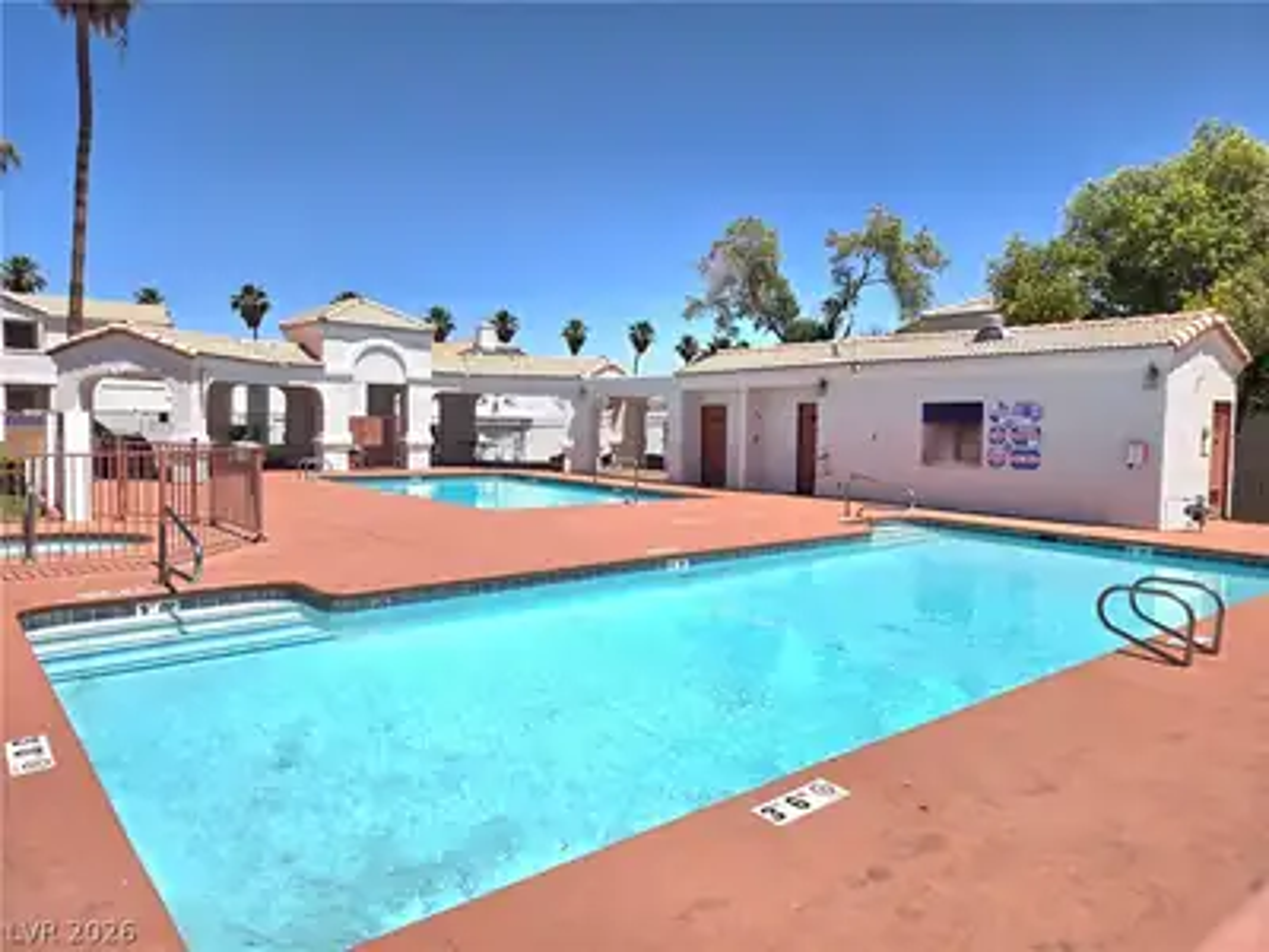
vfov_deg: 58.9
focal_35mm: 23
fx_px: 843
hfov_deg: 73.9
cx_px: 634
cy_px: 476
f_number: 1.8
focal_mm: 5.4
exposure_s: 1/5000
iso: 25
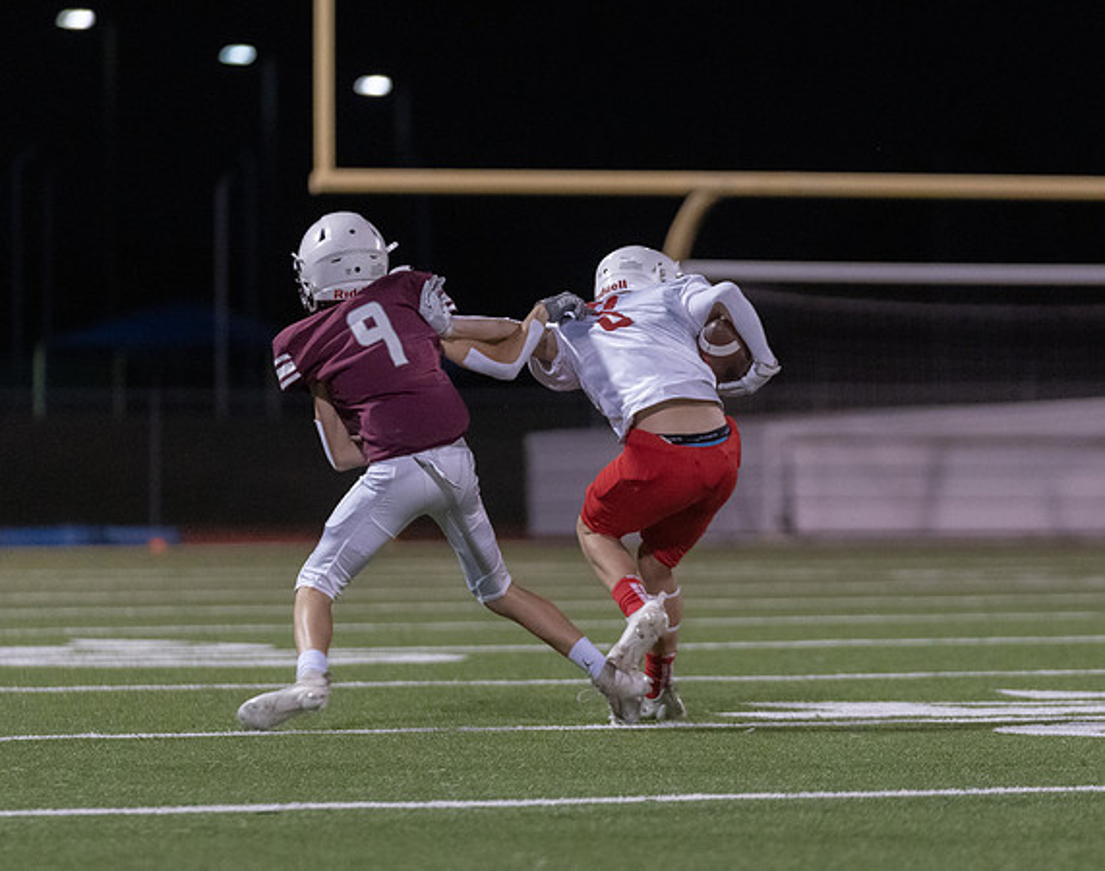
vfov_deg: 5.7
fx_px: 8788
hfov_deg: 7.2
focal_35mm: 270
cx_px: 678
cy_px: 404
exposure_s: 1/1000
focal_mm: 167
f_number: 2.8
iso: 5000
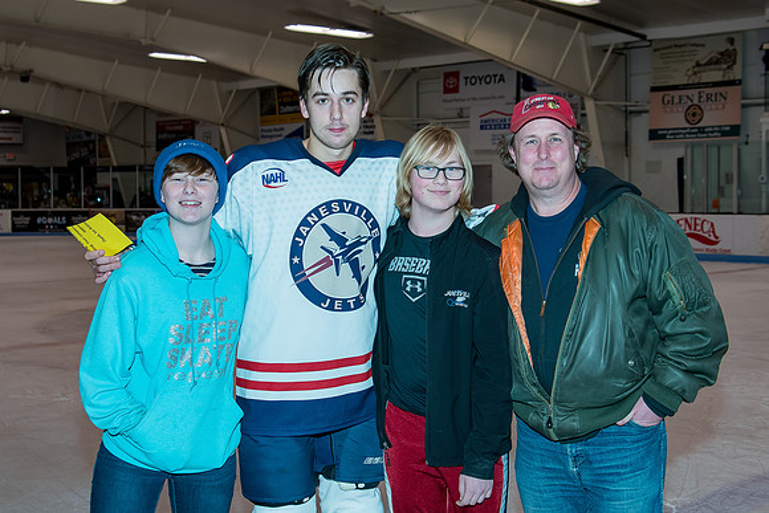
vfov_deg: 26.8
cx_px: 388
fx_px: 1078
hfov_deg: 39.3
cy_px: 246
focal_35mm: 50
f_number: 4.5
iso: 200
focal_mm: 28
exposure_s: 1/200
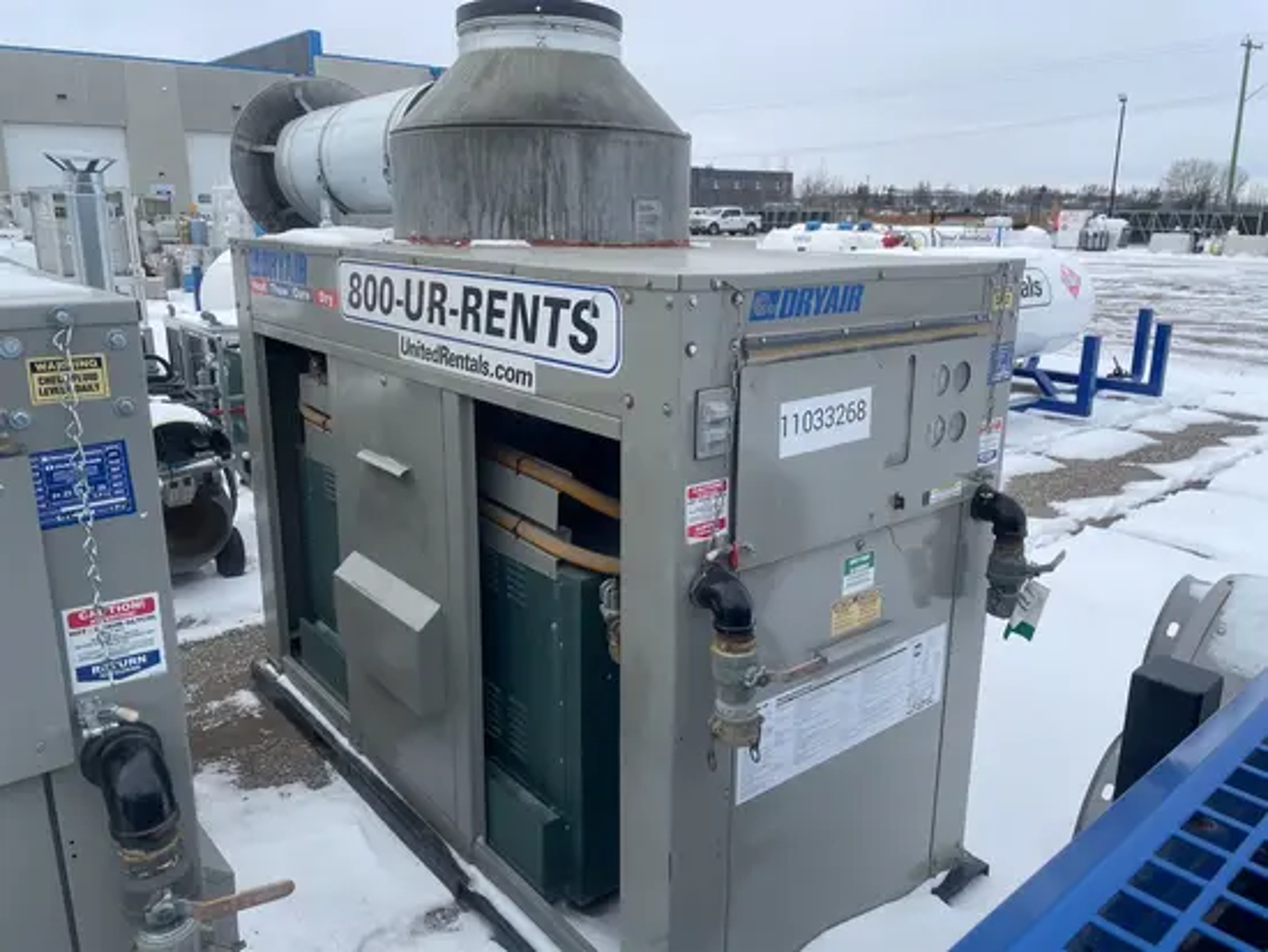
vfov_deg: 53.1
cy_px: 476
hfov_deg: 67.3
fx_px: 953
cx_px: 634
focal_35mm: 26
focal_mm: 4.2
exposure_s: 1/882
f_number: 1.6
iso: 32
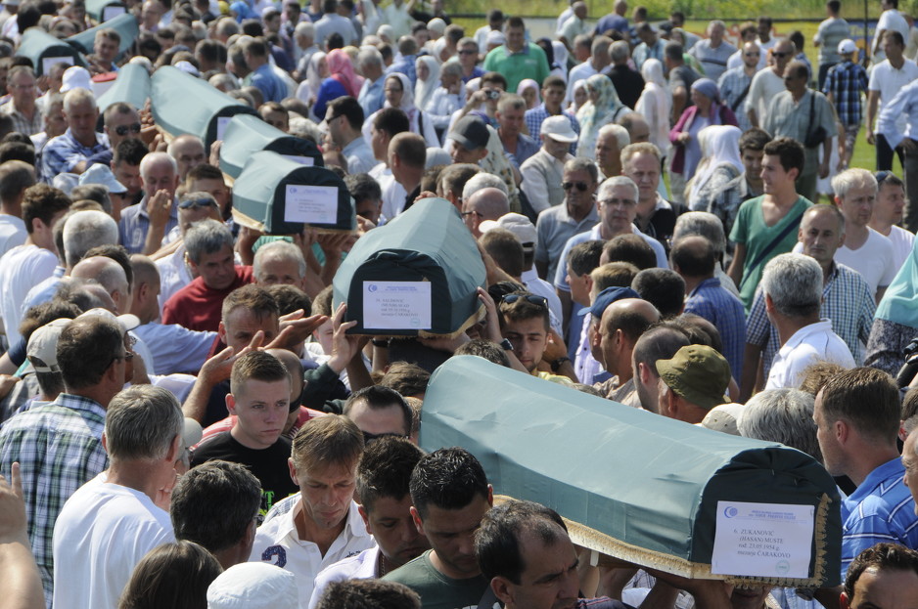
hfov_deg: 11.4
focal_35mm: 180
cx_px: 459
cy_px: 304
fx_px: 4584
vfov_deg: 7.6
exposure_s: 1/400
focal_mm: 120
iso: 250
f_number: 10
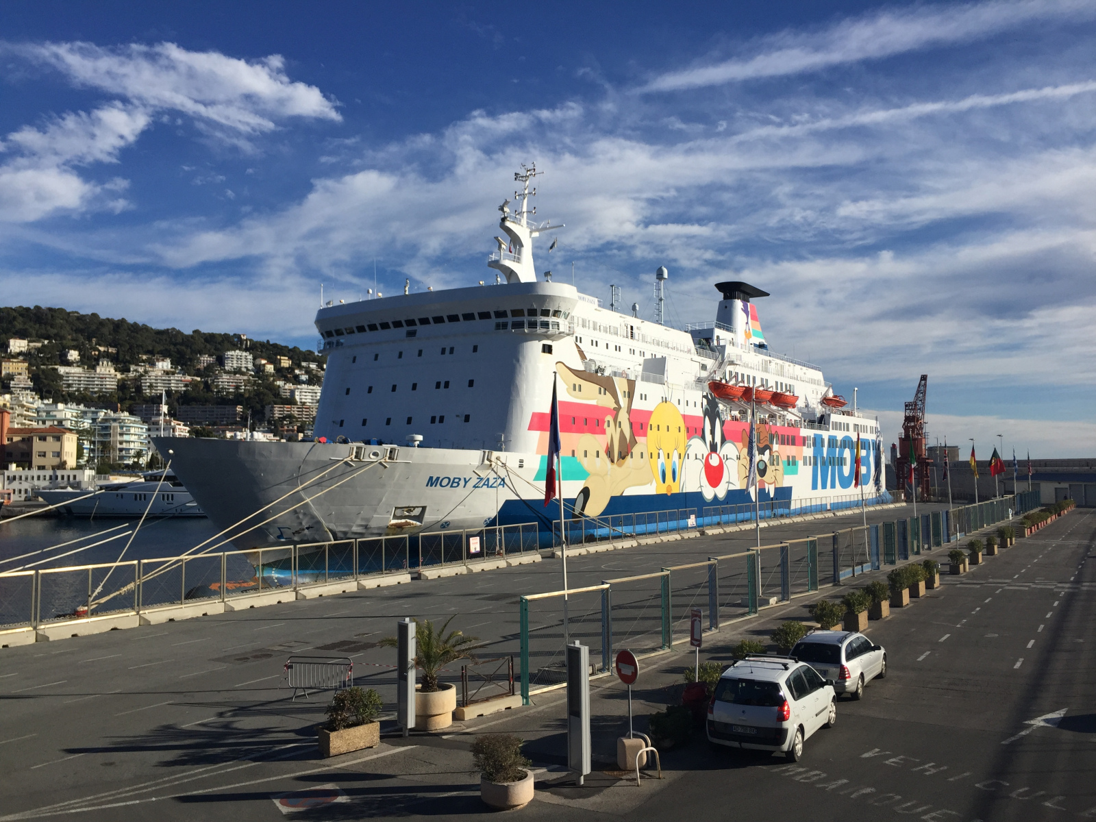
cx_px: 548
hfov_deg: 61.7
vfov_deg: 48.2
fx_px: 918
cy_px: 411
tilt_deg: +4.2
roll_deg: +0.0
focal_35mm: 29
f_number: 2.2
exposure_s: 1/3300
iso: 32
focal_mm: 4.15
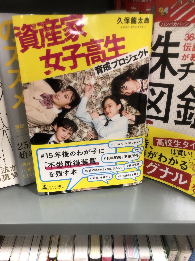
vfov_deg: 63.4
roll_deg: +0.1
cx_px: 98
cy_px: 130
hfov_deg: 49.7
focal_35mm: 28
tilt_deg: -32.0
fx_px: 210
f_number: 1.8
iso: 40
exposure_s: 1/17
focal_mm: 3.99
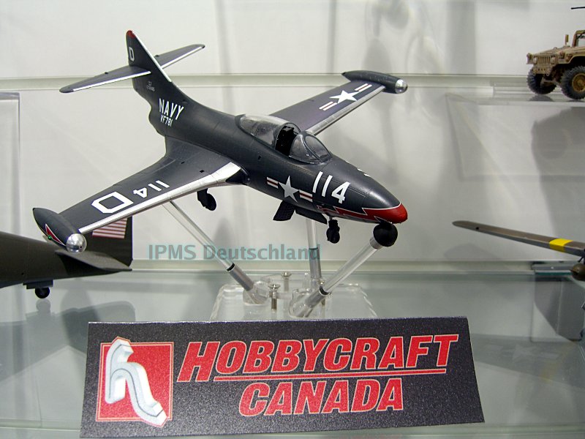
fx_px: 642
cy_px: 220
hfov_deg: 49.0
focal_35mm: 38
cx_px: 292
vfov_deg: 37.7
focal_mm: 7.9
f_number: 2.8
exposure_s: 1/60
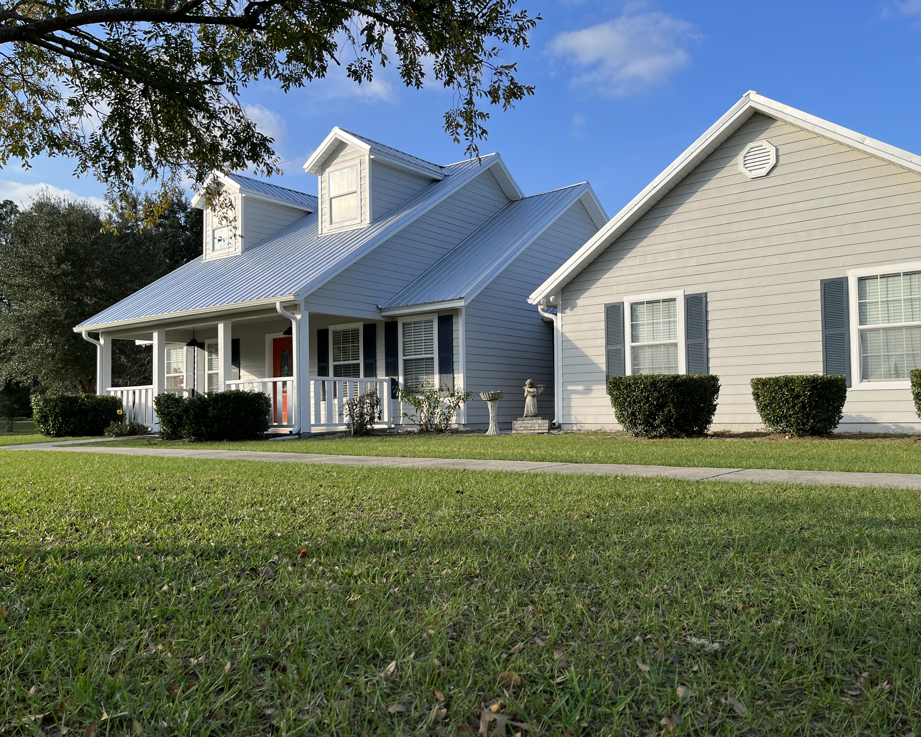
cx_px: 481
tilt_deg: +2.0
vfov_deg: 51.5
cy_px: 380
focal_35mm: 28
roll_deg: +1.0
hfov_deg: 62.2
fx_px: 763
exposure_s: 1/1923
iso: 50
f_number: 1.6
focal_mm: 5.1
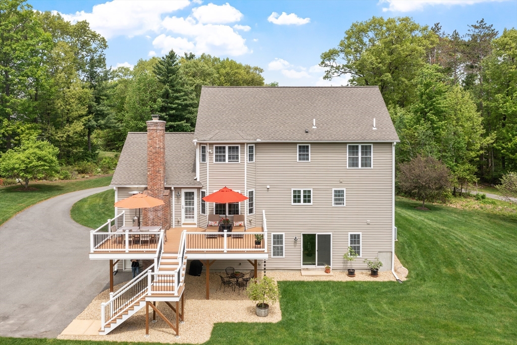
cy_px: 172
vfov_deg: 46.4
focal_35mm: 28
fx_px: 402
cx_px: 258
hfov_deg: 65.5
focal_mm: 10.26
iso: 100
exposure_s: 1/400
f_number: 5.6
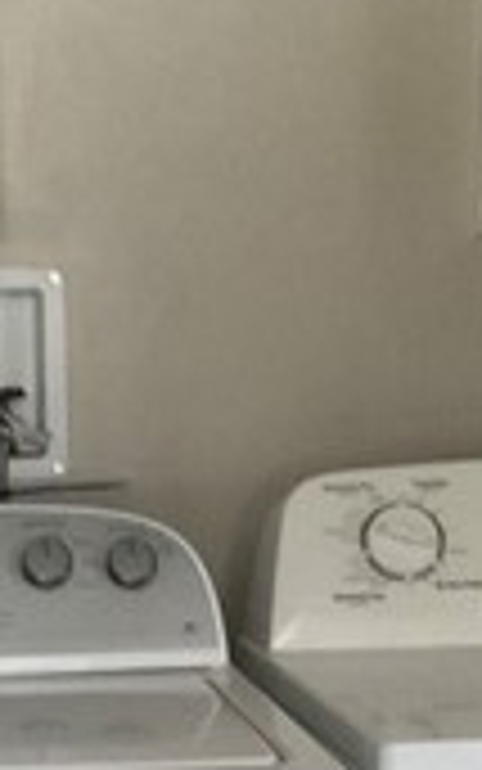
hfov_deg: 11.3
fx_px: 2415
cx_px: -36
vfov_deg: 17.6
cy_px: 797
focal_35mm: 115
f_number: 1.8
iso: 320
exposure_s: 1/40
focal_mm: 3
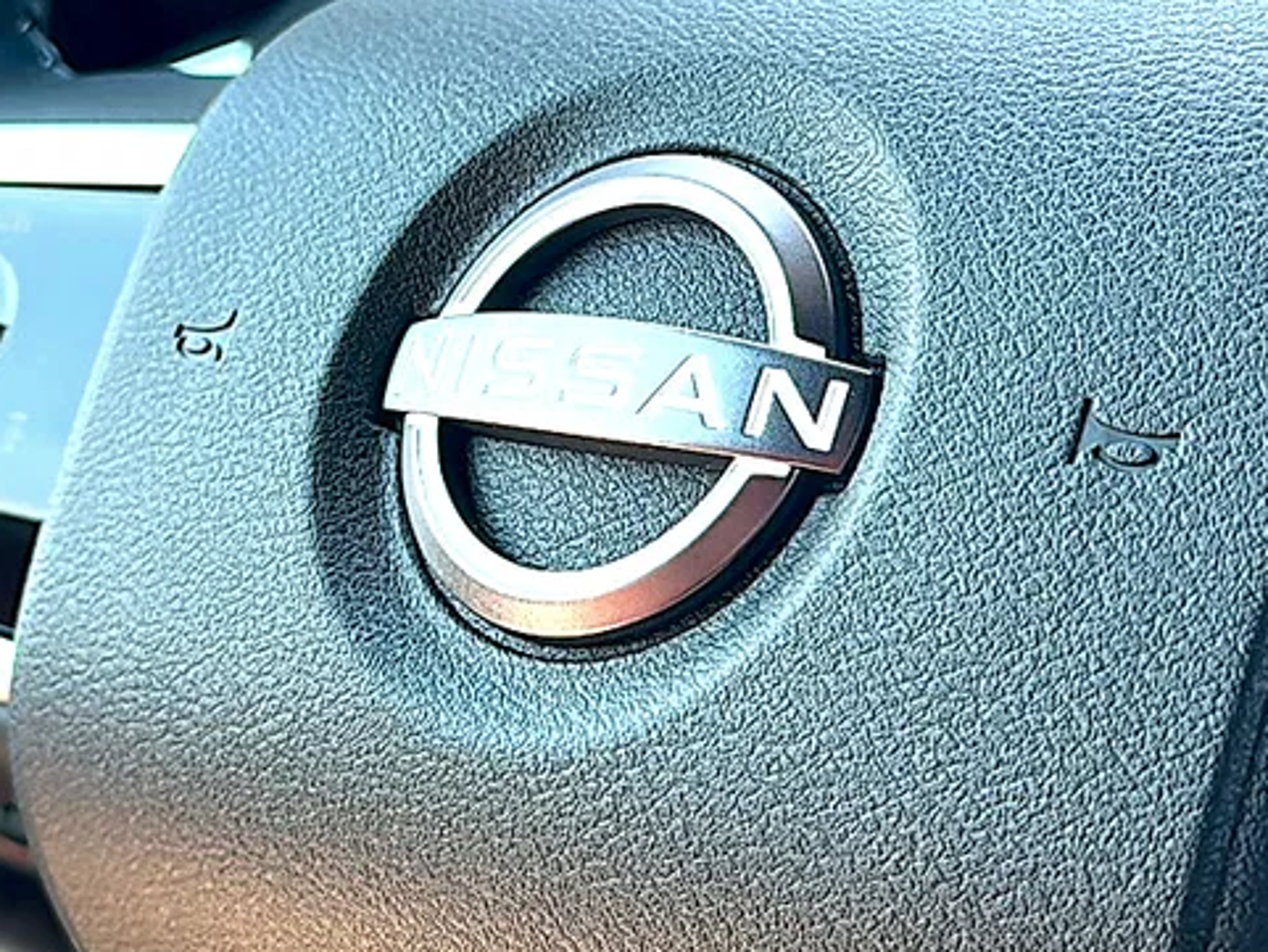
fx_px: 2345
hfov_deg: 30.2
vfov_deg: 22.8
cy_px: 291
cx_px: 496
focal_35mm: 64
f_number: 1.78
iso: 64
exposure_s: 1/216
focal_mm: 6.86
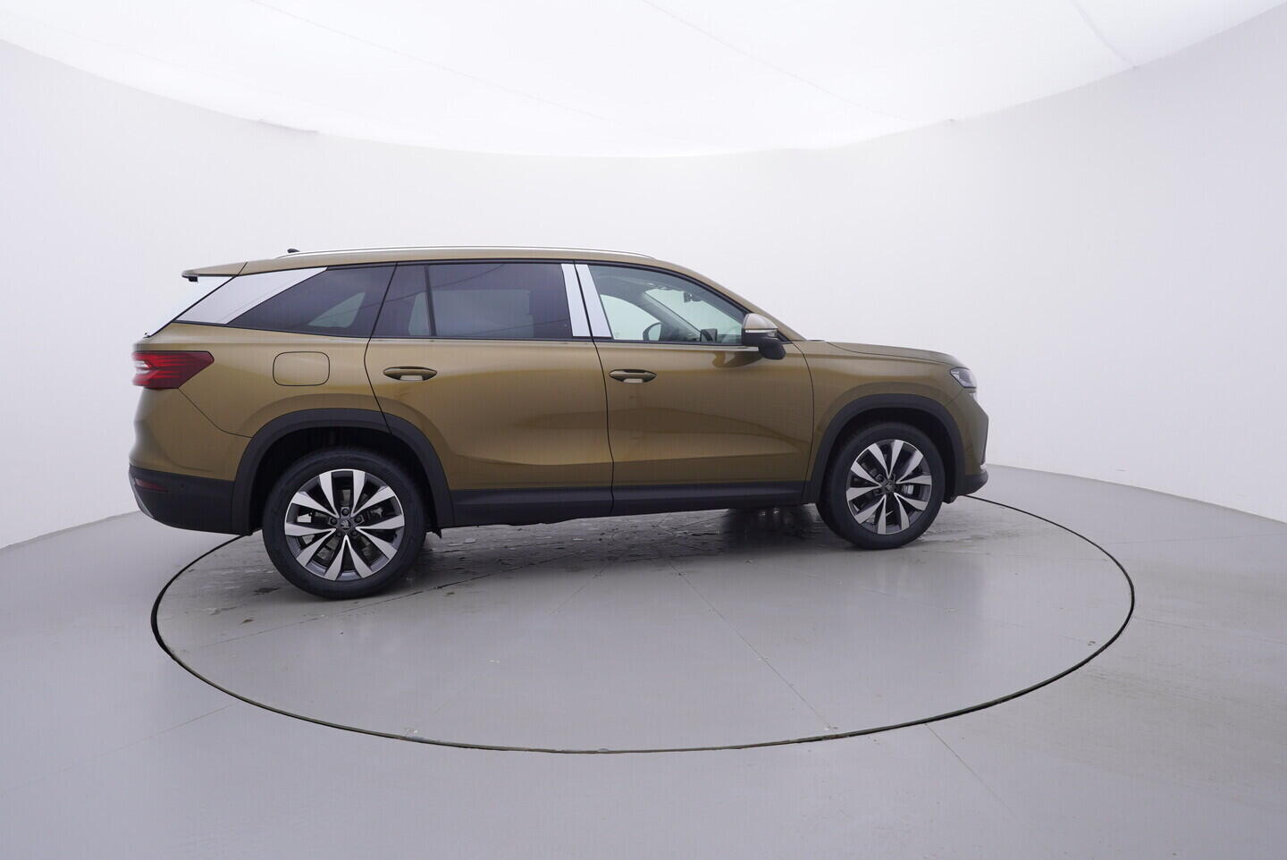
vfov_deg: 56.2
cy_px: 430
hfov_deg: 77.3
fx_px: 805
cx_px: 644
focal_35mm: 22
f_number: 5
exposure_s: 1/80
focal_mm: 15
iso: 200
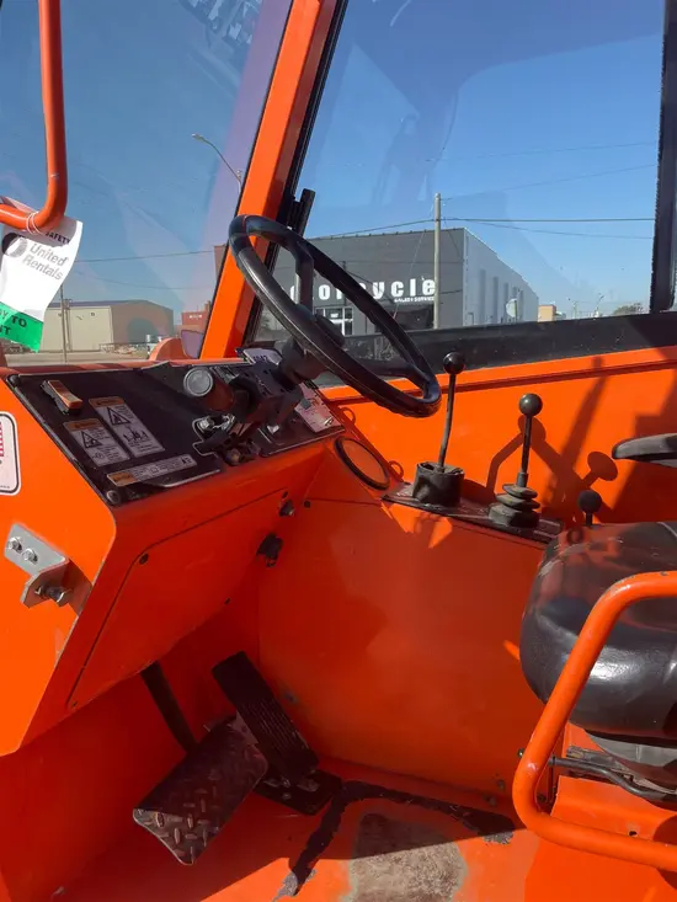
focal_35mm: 26
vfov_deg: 67.3
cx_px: 338
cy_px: 451
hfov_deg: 53.1
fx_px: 678
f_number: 1.6
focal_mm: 4.2
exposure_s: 1/1715
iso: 32
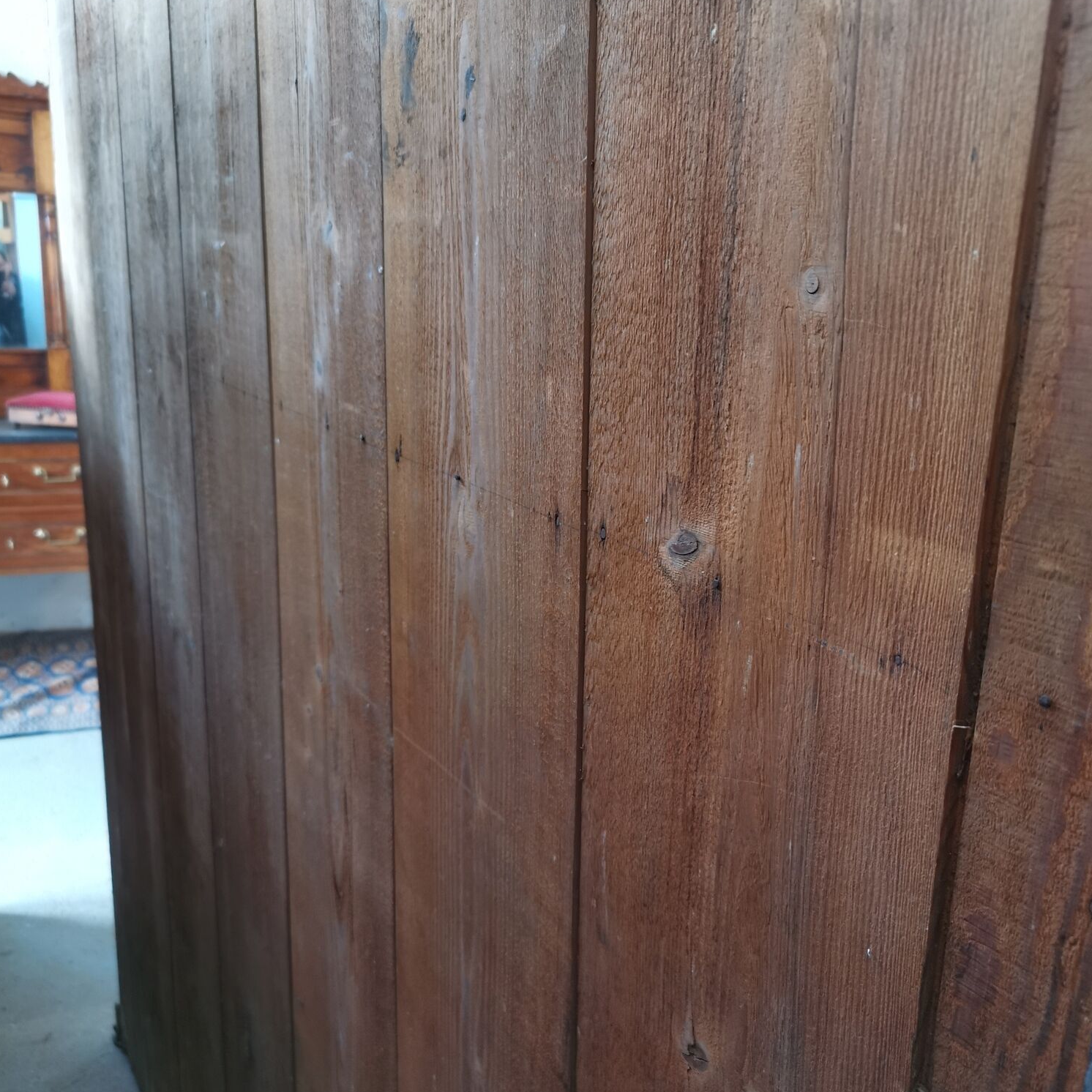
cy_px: 582
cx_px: 545
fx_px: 1142
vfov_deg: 51.1
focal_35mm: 32
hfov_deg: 51.1
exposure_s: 1/50
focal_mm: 5.58
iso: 250
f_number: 1.8
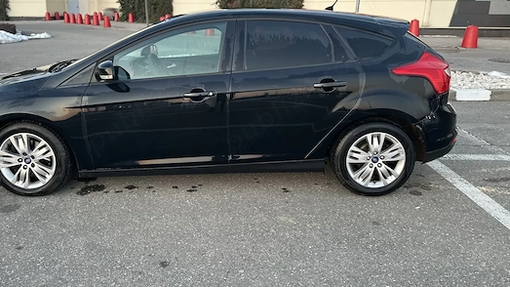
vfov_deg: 38.8
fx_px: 406
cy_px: 115
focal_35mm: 30
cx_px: 218
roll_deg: +0.0
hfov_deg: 64.0
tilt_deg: -14.6
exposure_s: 1/121
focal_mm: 6.86
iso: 160
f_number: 1.78
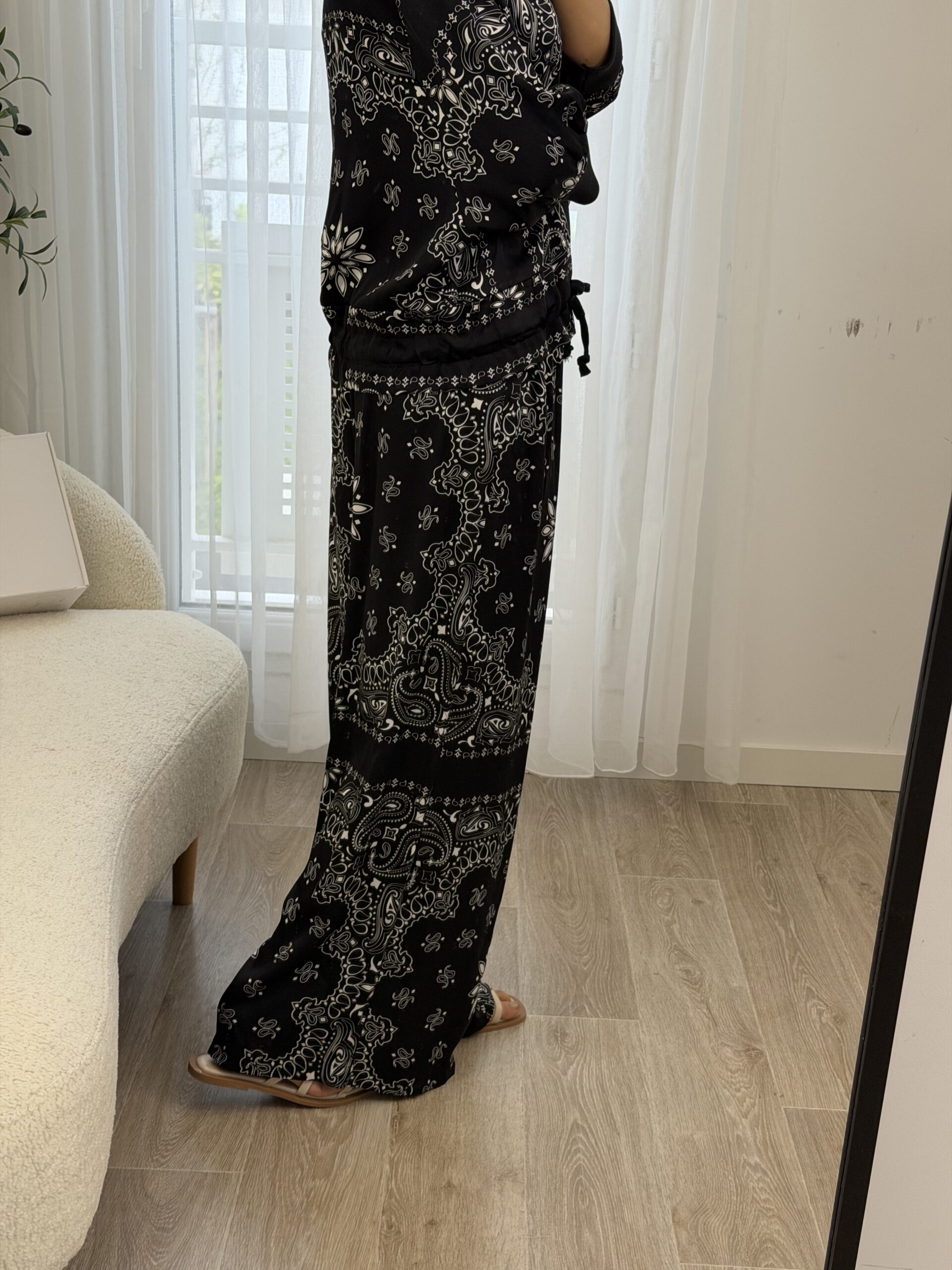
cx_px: 476
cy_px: 635
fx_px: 1760
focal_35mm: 48
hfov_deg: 30.3
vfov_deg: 39.7
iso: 64
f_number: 1.78
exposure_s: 1/100
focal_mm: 6.76
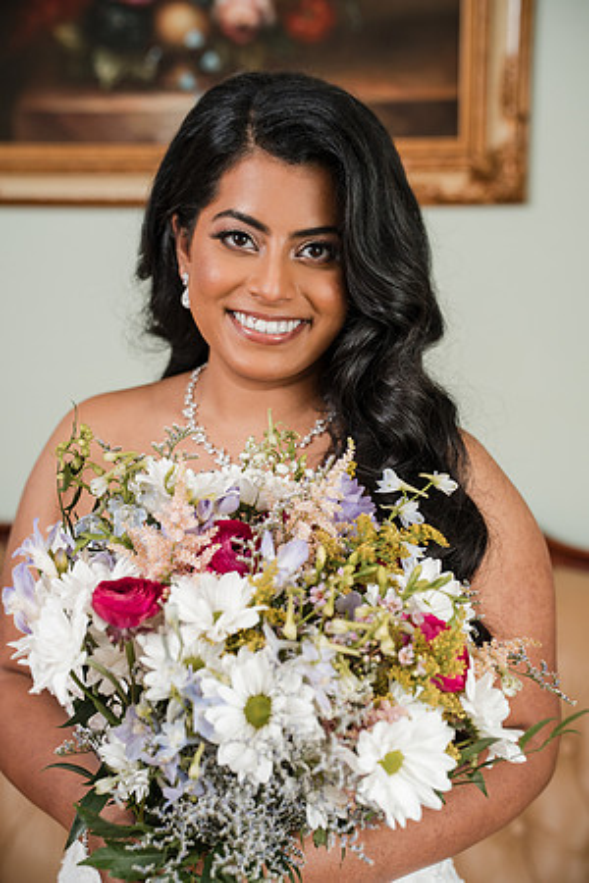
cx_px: 294
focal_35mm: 72
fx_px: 1767
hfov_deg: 18.9
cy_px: 442
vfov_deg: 28.1
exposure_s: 1/250
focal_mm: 72
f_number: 4
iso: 1000
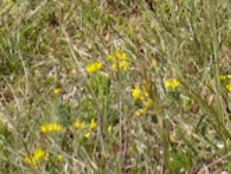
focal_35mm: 228
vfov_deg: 6.1
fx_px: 1524
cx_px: 392
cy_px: -334
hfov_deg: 8.4
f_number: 8
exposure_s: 1/160
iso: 100
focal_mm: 6.1
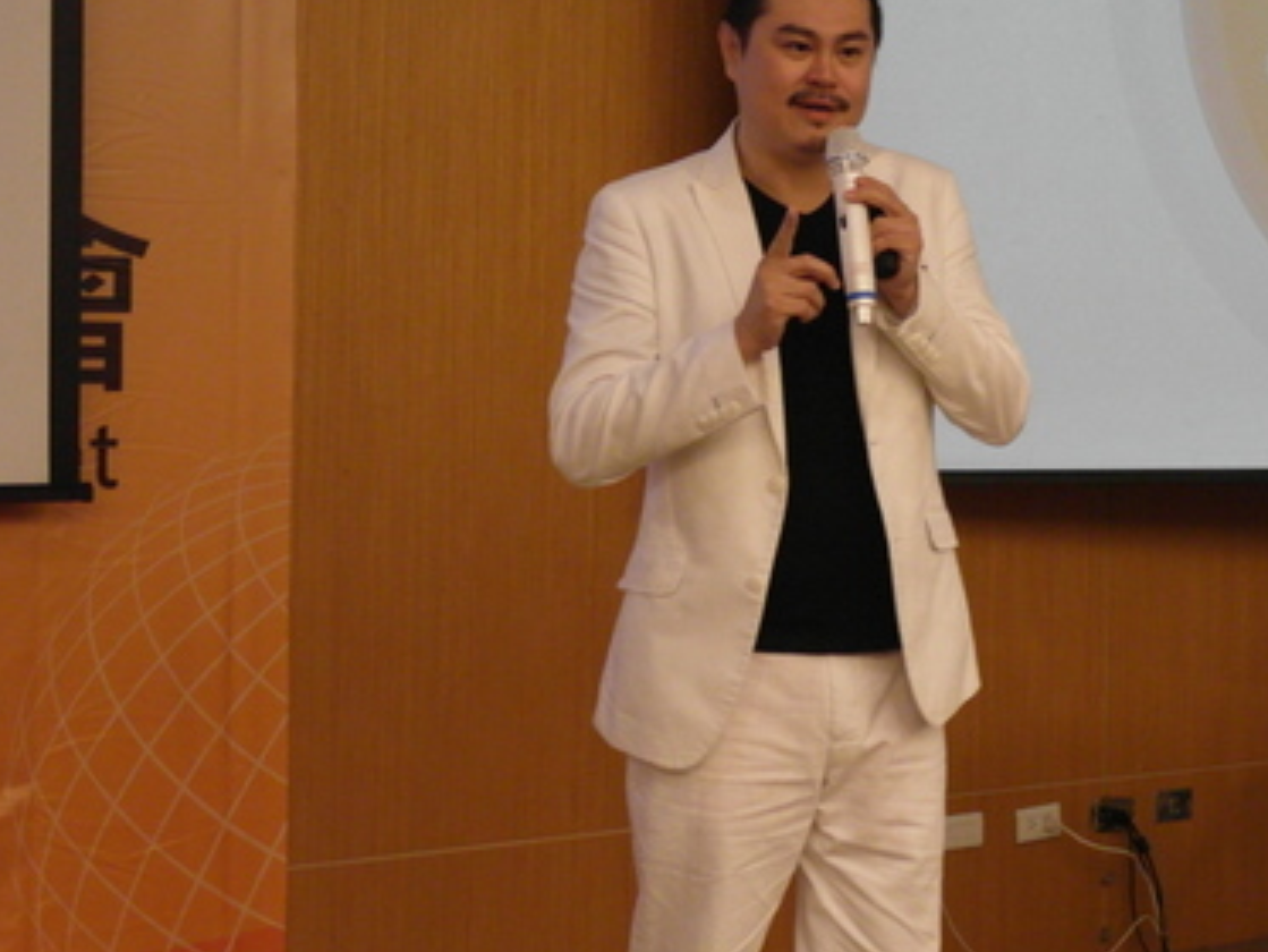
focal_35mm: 92
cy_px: 301
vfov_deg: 16.0
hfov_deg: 20.8
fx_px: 3371
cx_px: 1163
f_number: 2.2
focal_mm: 10.6
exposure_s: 1/30
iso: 400
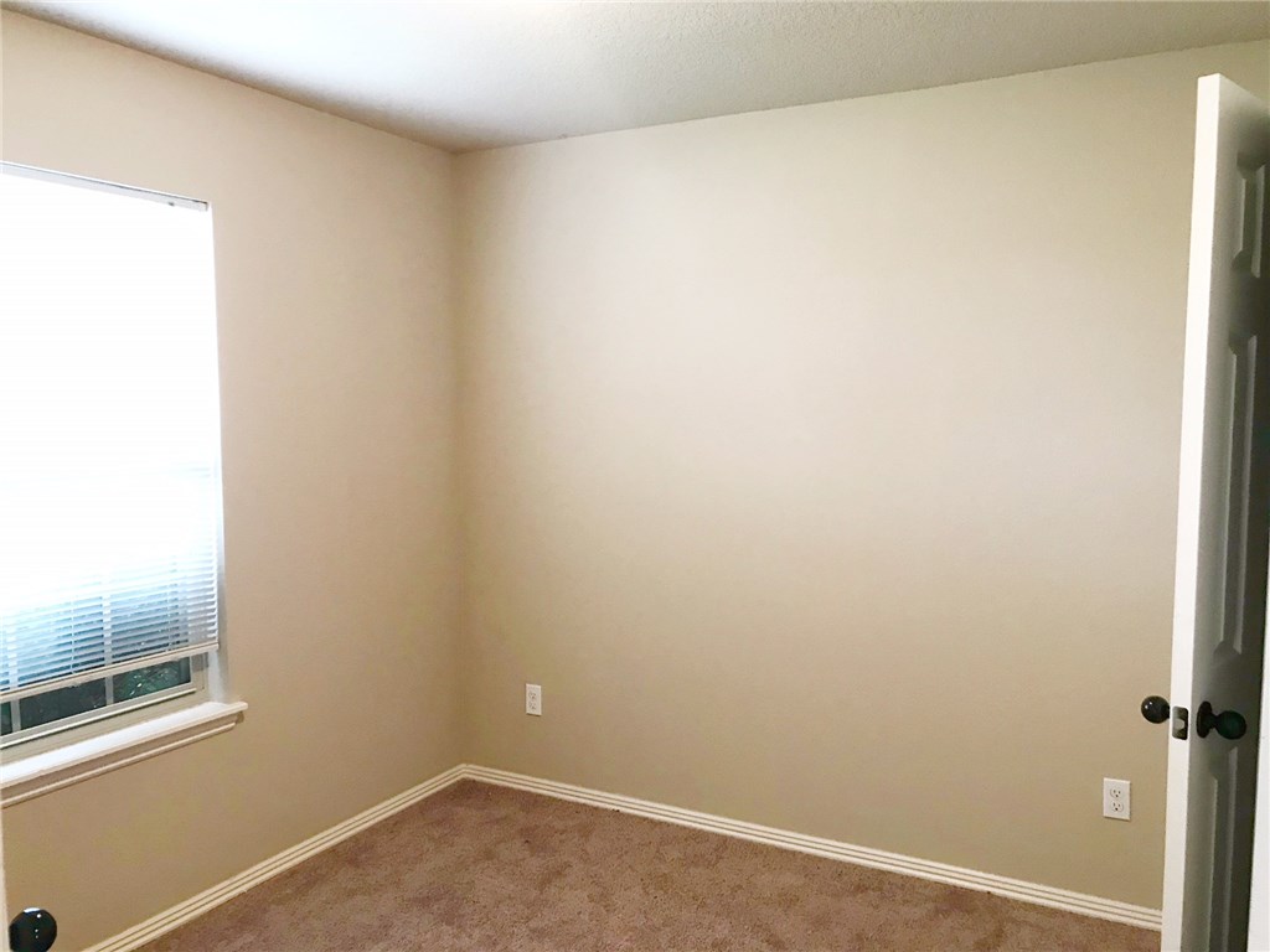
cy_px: 476
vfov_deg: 49.7
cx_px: 635
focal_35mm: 28
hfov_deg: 63.4
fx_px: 1027
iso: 40
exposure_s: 1/15
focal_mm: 3.99
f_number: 1.8
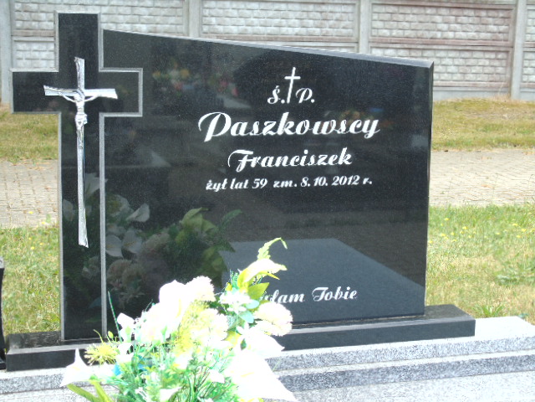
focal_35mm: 62
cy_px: 201
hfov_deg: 31.2
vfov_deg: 23.7
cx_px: 268
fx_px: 958
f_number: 4.5
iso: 80
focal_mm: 11
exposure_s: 1/100
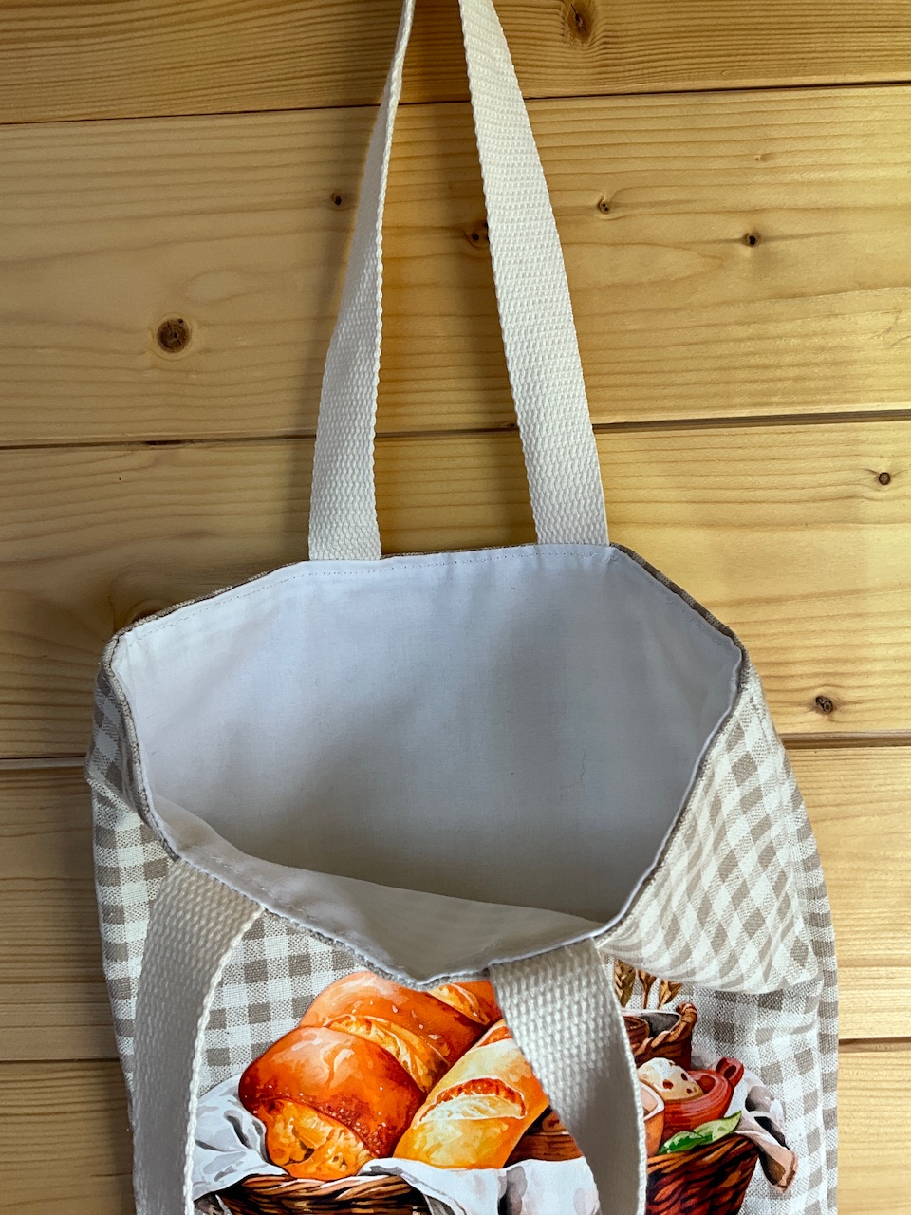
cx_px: 456
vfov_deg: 61.7
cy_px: 608
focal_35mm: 29
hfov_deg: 48.2
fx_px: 1018
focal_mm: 3
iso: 25
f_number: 1.8
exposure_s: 1/100
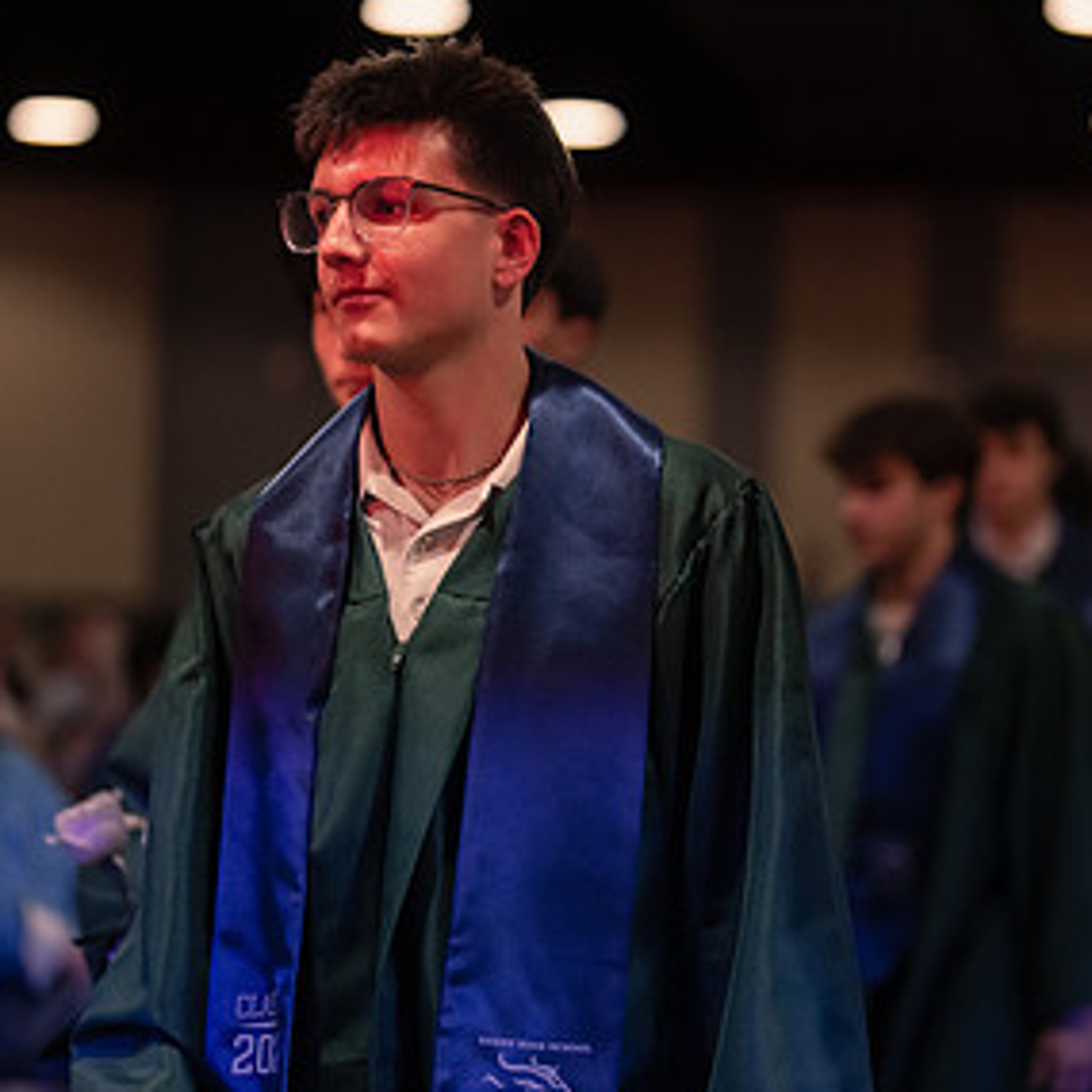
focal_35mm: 94
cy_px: 471
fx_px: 3355
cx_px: 621
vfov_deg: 18.5
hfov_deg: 18.5
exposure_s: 1/500
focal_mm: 50
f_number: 1.2
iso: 1250
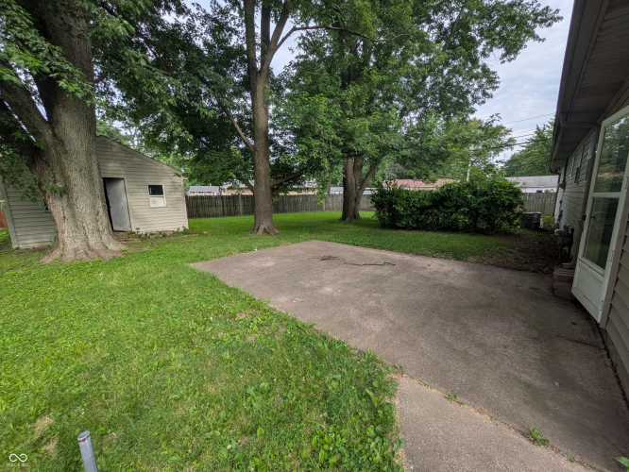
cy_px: 236
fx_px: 254
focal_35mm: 14
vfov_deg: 85.7
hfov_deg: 102.0
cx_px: 314
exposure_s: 1/515
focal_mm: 1.83
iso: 35
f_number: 2.2
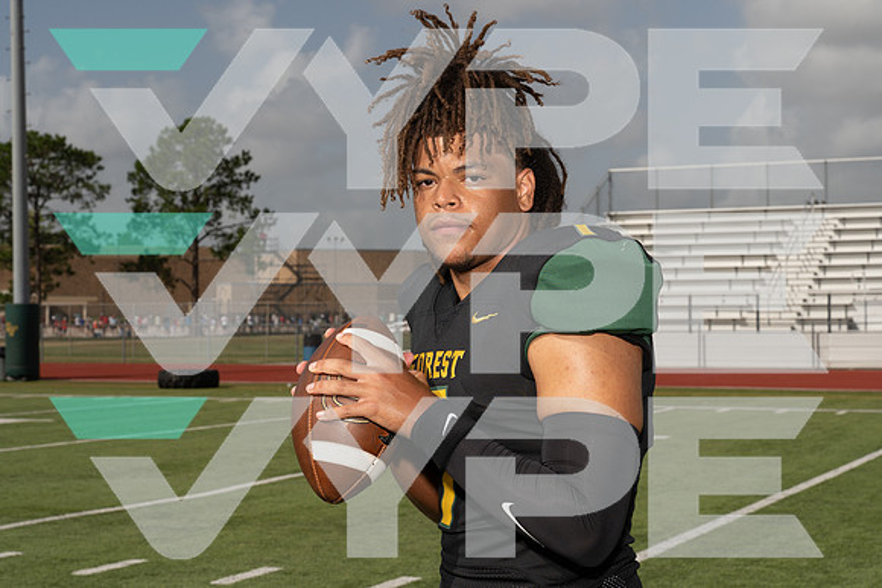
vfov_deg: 20.6
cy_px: 294
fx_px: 1617
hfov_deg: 30.5
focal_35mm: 66
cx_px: 441
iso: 100
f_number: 11
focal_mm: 66
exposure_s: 1/250
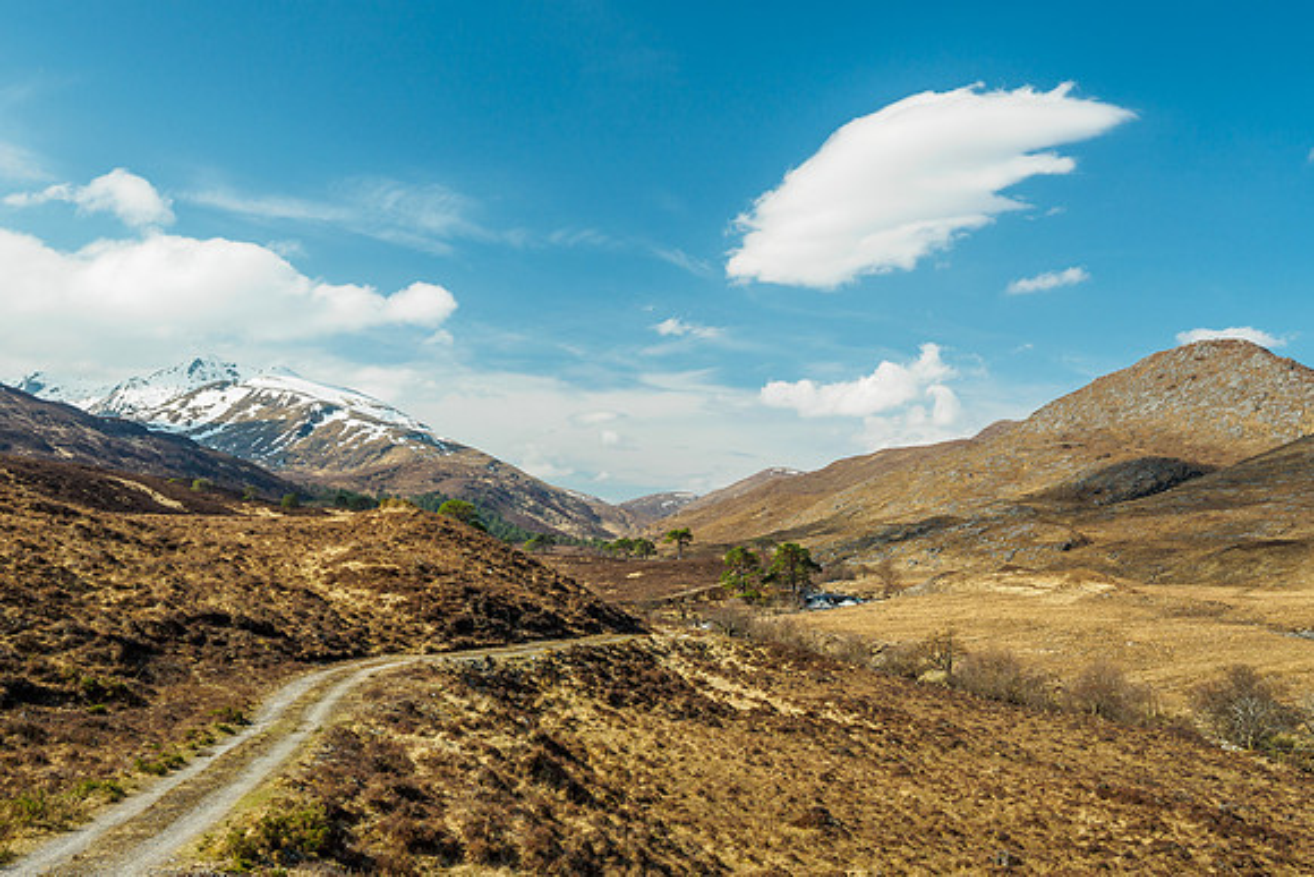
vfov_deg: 34.9
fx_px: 1395
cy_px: 414
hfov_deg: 50.4
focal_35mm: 38
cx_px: 643
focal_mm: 18
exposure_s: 1/200
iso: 200
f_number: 7.1
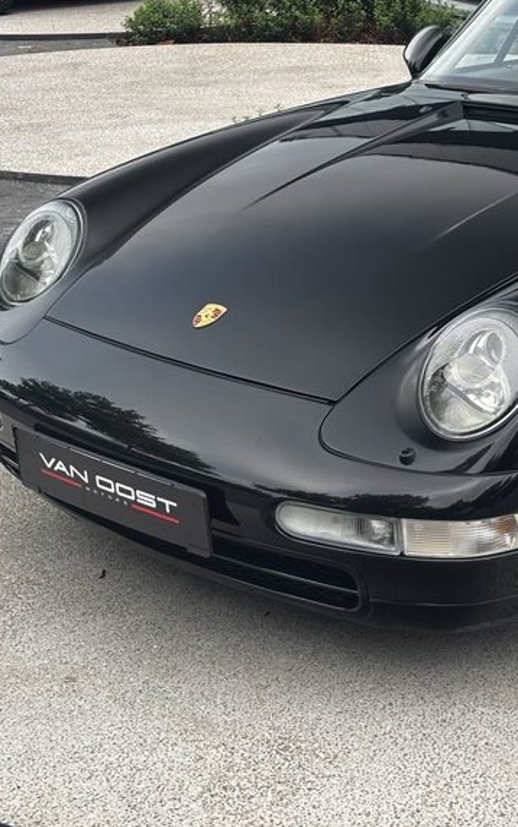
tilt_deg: -18.6
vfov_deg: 27.8
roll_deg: -1.6
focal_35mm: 74
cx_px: 424
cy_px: 412
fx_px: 1670
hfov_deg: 17.5
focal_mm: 5.96
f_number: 1.6
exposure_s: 1/122
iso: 32
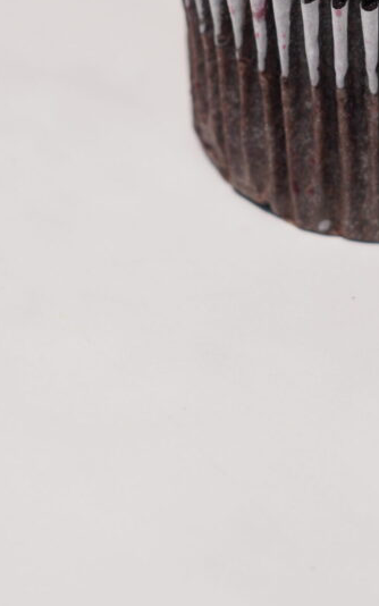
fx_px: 2725
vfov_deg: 12.5
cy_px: -42
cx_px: 413
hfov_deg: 7.9
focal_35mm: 165
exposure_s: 1/80
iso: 200
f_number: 4
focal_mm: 50
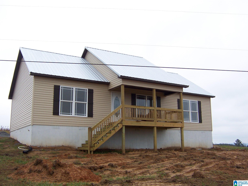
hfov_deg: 51.4
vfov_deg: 39.7
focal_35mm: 36
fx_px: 258
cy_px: 93
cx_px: 124
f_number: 3.4
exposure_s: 1/250
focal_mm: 5.6
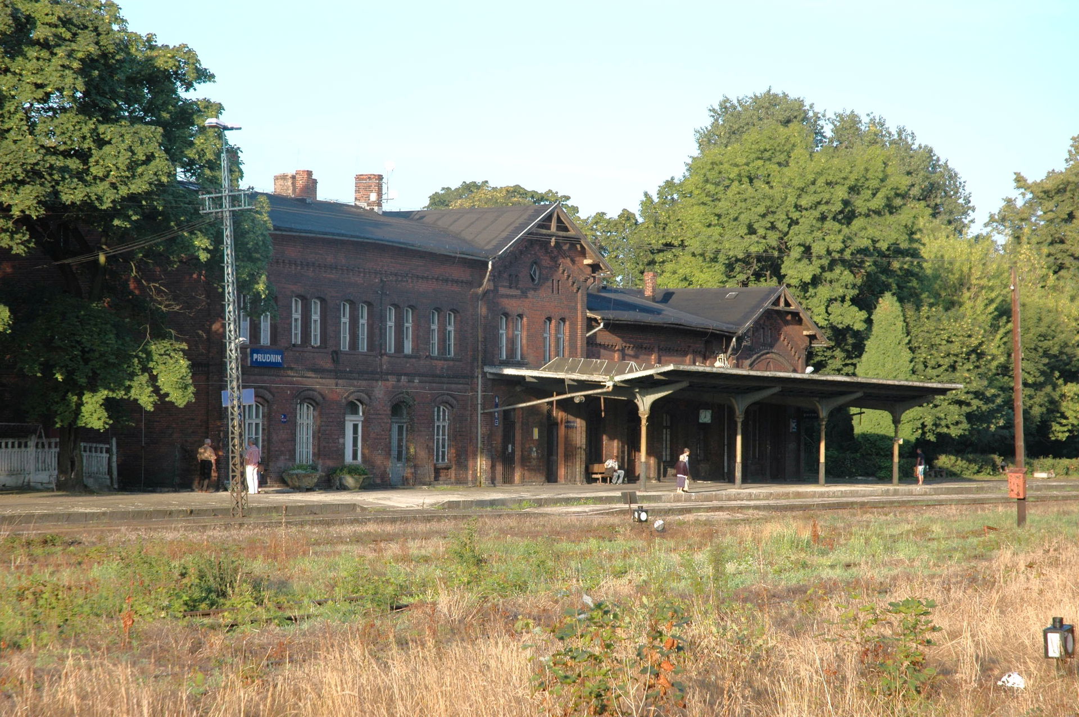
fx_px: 2785
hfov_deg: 21.9
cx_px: 540
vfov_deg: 14.7
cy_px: 358
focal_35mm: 93
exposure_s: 1/160
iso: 200
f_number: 8
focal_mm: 62
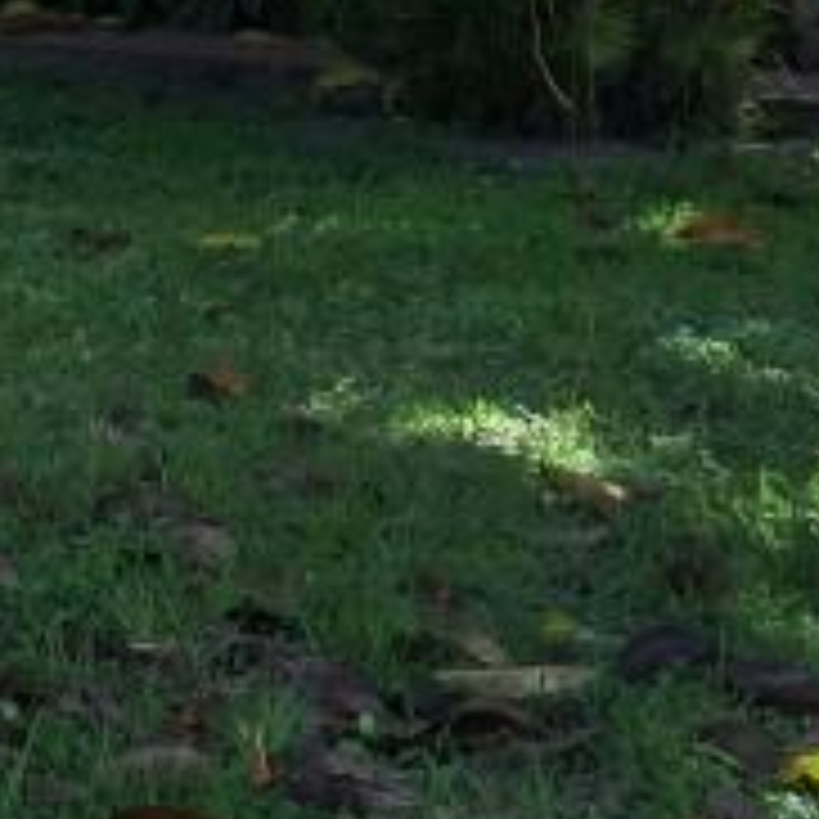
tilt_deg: +1.0
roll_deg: -0.2
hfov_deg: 11.0
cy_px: -346
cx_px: -846
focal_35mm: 144
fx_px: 3855
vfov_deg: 11.7
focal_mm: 4.15
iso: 32
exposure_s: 1/324
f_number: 2.2
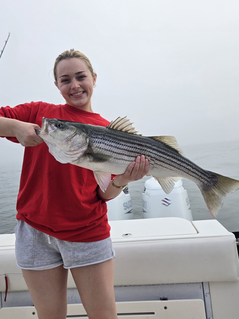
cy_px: 160
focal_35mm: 23
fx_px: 212
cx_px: 120
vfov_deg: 73.9
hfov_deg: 58.9
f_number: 1.8
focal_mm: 5.4
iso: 25
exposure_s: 1/667
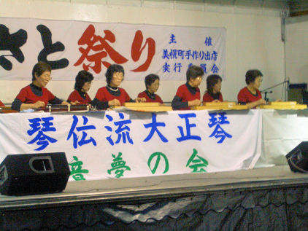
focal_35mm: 88
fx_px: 783
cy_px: 116
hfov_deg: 22.2
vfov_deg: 16.8
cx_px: 154
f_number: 4.4
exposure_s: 1/40
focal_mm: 14.6
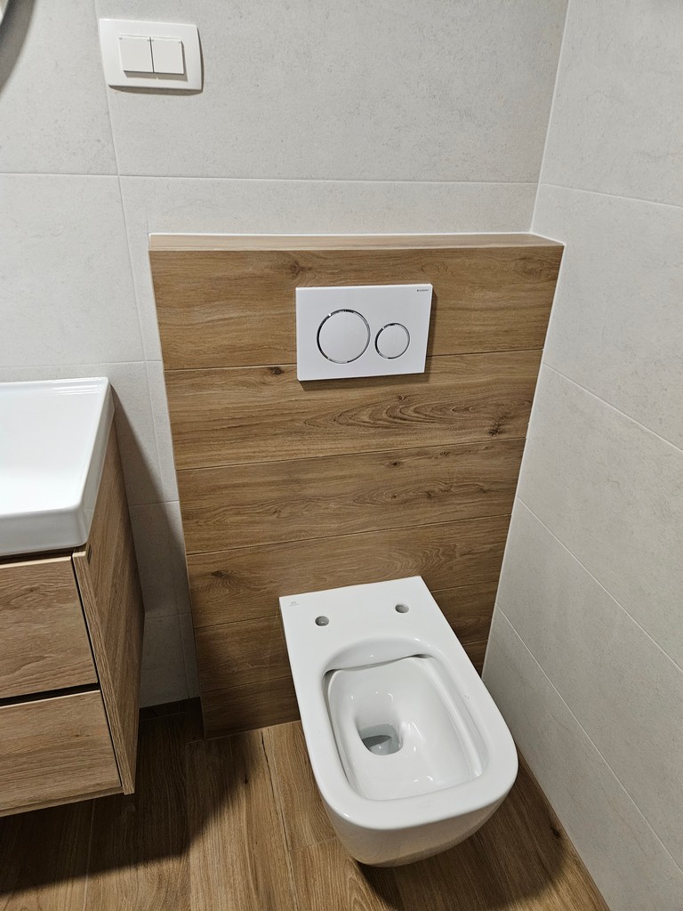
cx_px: 342
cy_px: 456
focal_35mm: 23
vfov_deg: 73.9
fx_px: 605
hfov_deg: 58.9
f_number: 1.8
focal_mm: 5.4
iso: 500
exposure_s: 1/100
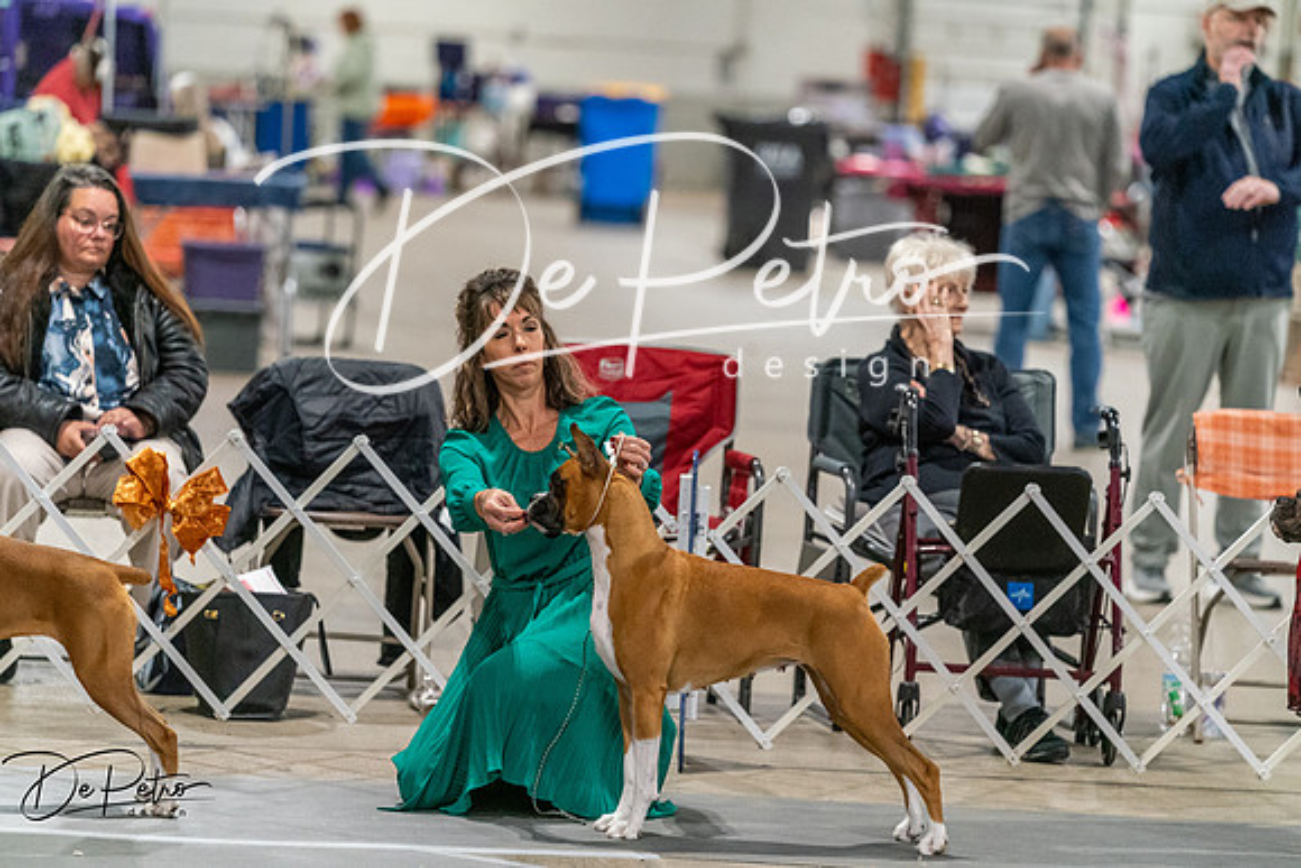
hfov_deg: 10.6
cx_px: 650
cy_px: 434
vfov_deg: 7.1
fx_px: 7012
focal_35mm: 194
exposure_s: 1/250
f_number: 3.5
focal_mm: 194
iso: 6400
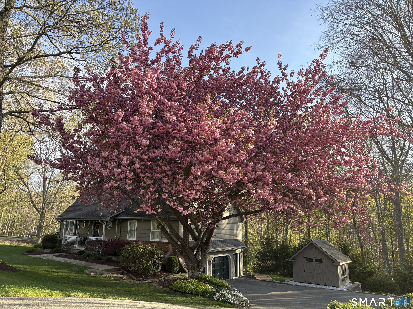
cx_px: 206
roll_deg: -0.6
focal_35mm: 26
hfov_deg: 67.3
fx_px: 310
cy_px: 154
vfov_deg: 53.1
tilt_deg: +12.4
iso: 50
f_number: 1.6
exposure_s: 1/701
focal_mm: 5.96
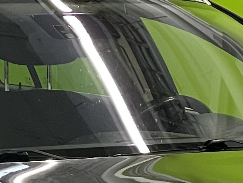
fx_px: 2296
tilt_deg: -7.4
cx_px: 110
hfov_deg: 6.1
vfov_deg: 4.5
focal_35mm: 327
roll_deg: +0.0
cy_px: 286
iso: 80
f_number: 2
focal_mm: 6
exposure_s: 1/100
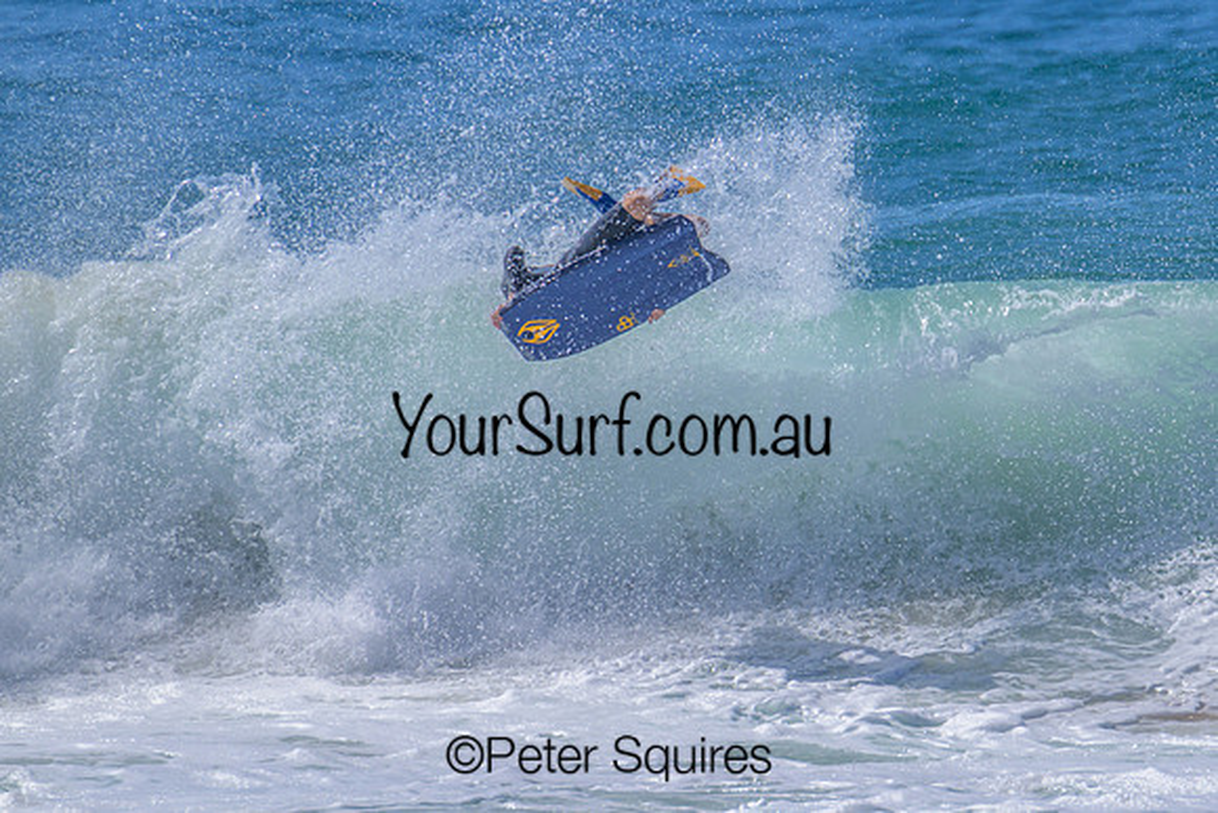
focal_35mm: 1099
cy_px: 332
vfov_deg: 1.3
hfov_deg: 1.9
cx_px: 837
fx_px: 37190
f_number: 11
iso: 560
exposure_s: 1/2000
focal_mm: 800
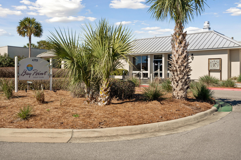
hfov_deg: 54.4
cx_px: 120
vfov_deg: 37.8
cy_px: 80
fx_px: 234
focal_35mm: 35
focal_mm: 35
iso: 100
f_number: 8
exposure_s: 1/80
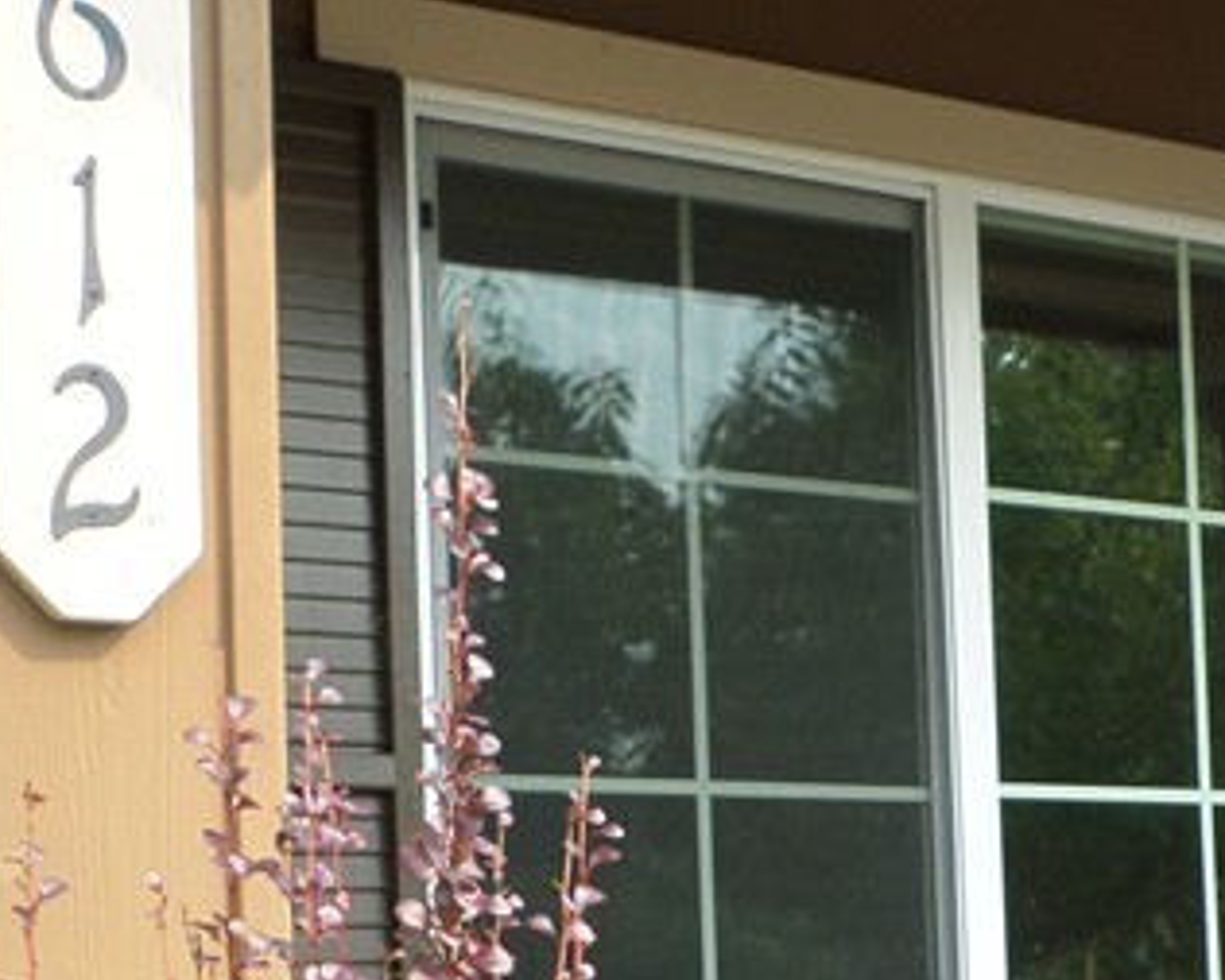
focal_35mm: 79
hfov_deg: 24.1
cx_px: 787
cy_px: 930
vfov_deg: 19.0
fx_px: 2865
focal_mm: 4.5
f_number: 2.5
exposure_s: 1/250
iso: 80
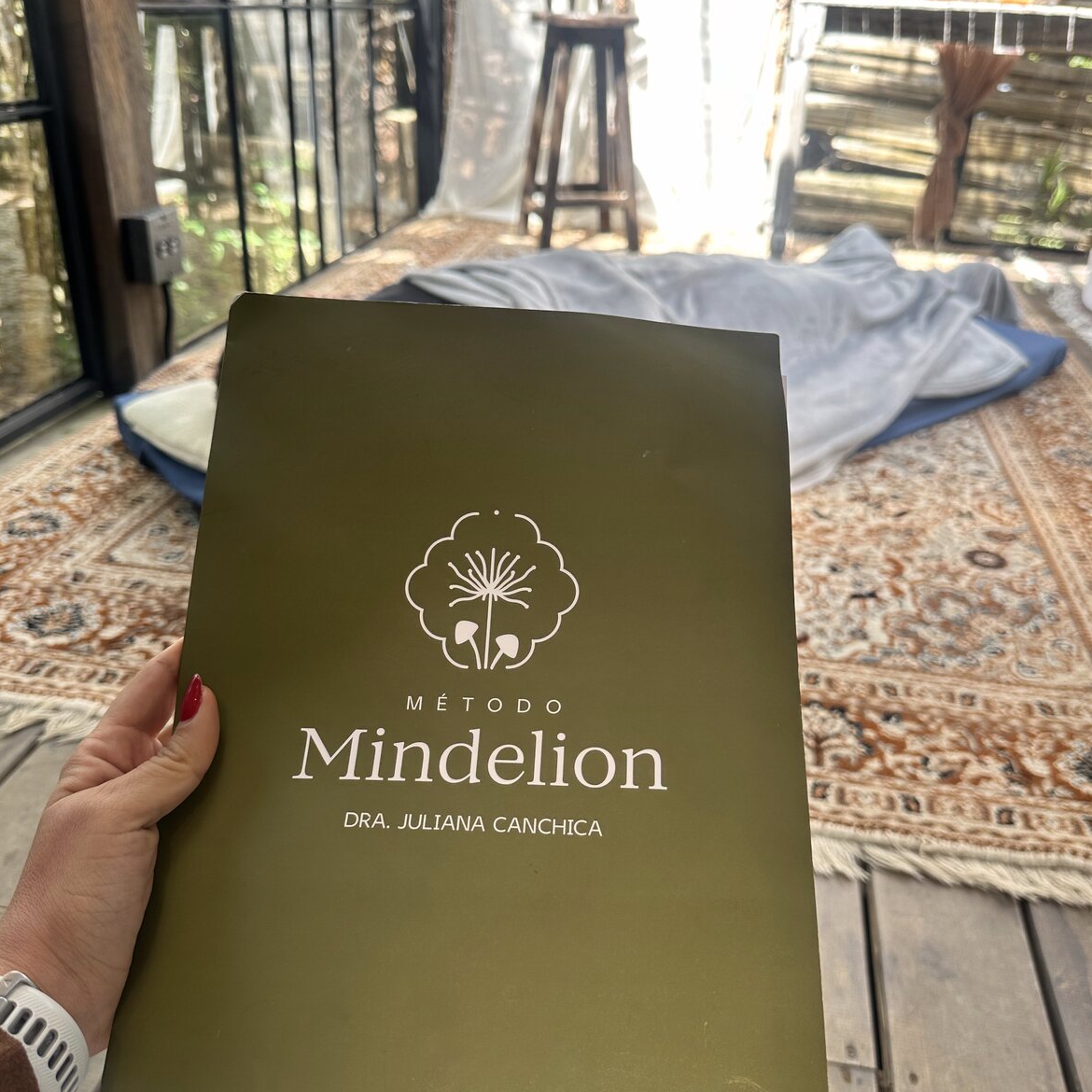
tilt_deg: -26.6
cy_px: 554
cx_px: 542
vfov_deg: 55.6
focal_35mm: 29
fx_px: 1035
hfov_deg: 55.6
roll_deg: -2.4
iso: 64
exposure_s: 1/189
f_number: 1.78
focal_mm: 6.86
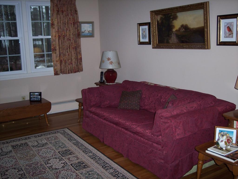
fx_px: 268
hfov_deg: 47.9
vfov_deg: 36.8
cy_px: 90
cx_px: 119
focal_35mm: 39
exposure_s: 1/60
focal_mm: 8
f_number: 2.8
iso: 100
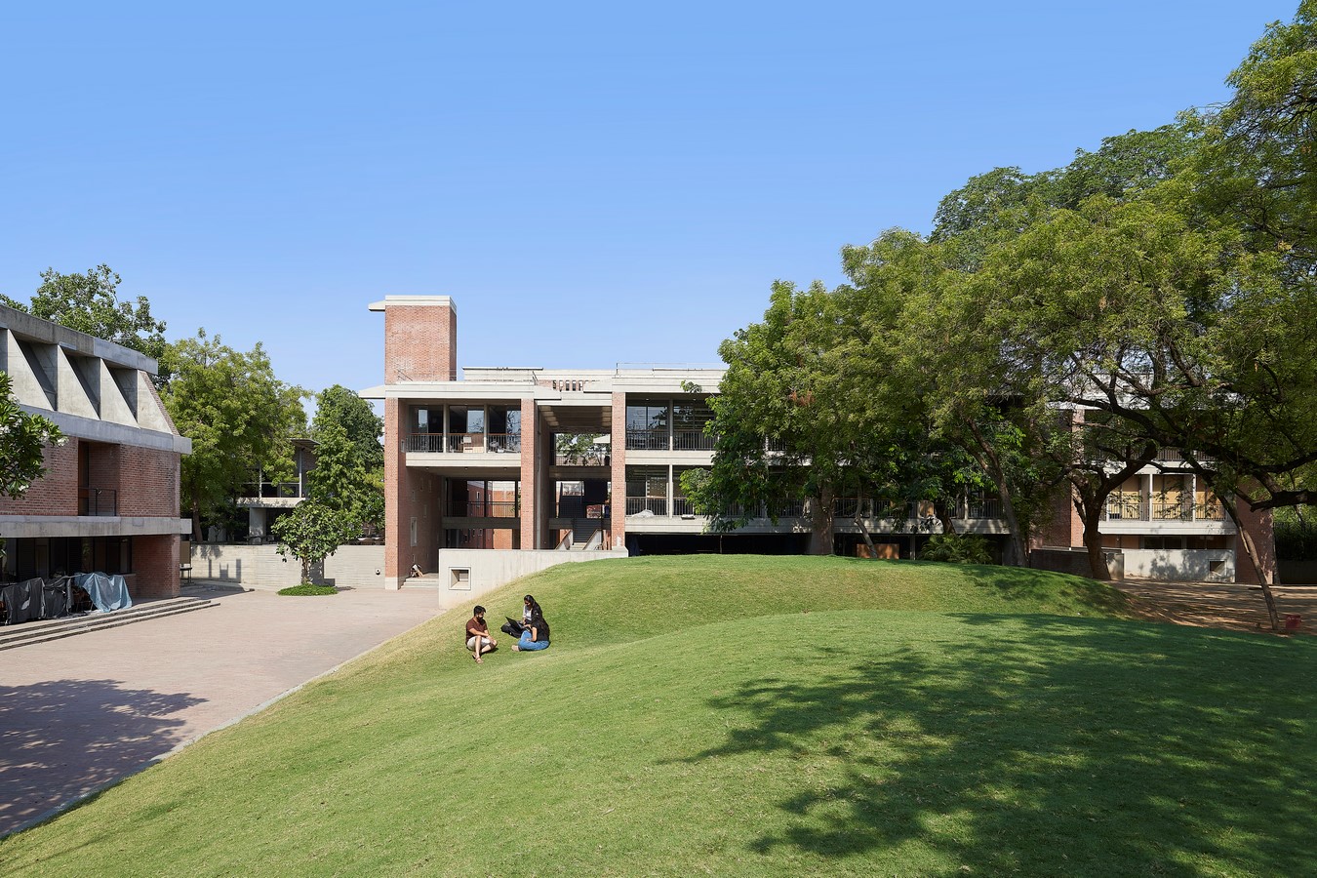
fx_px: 841
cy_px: 439
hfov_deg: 76.1
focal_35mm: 23
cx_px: 658
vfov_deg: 55.1
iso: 125
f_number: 13
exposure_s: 1/100
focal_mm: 23
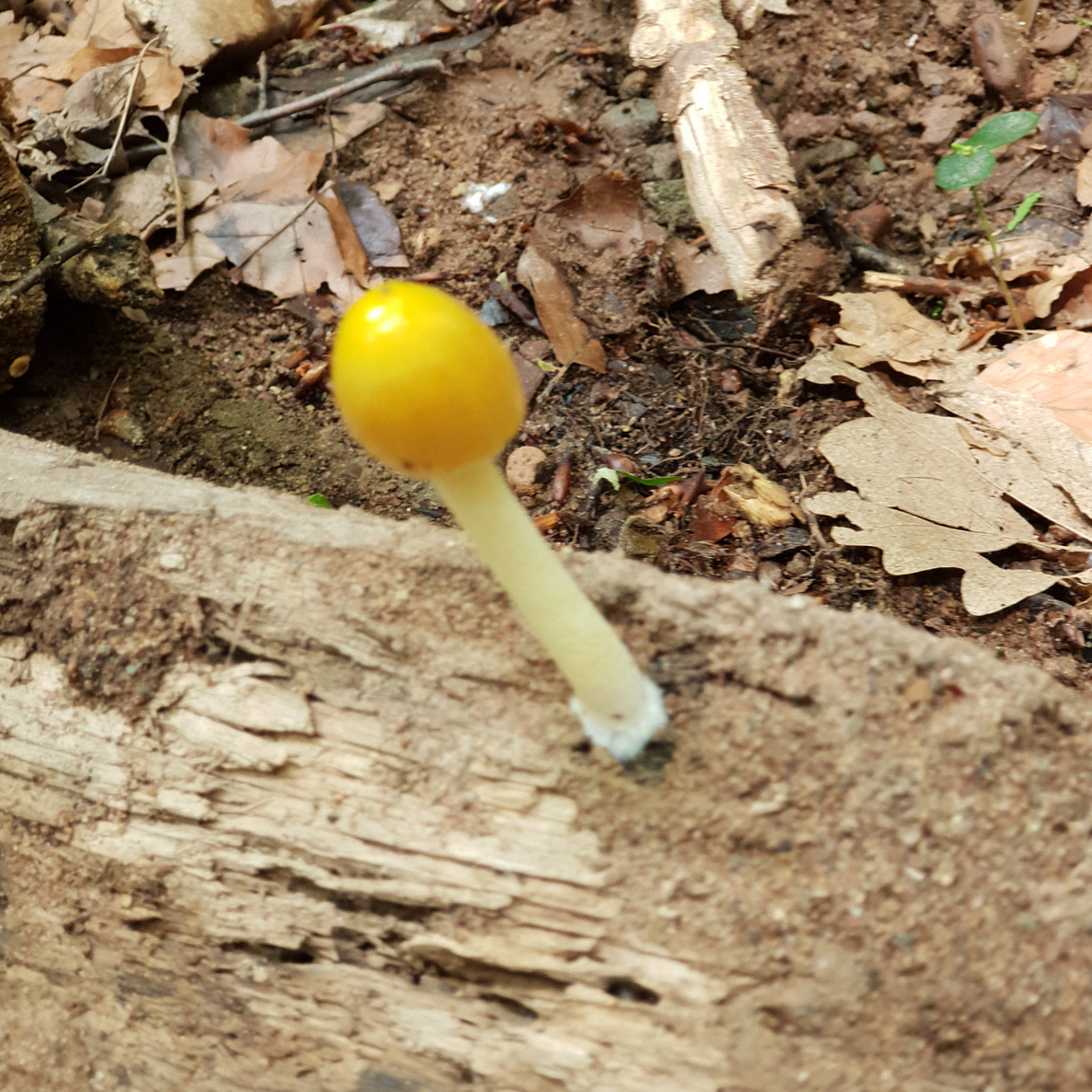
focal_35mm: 62
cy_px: 578
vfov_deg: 27.7
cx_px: 543
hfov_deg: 27.7
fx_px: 2213
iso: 80
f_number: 2.4
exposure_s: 1/33
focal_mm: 6
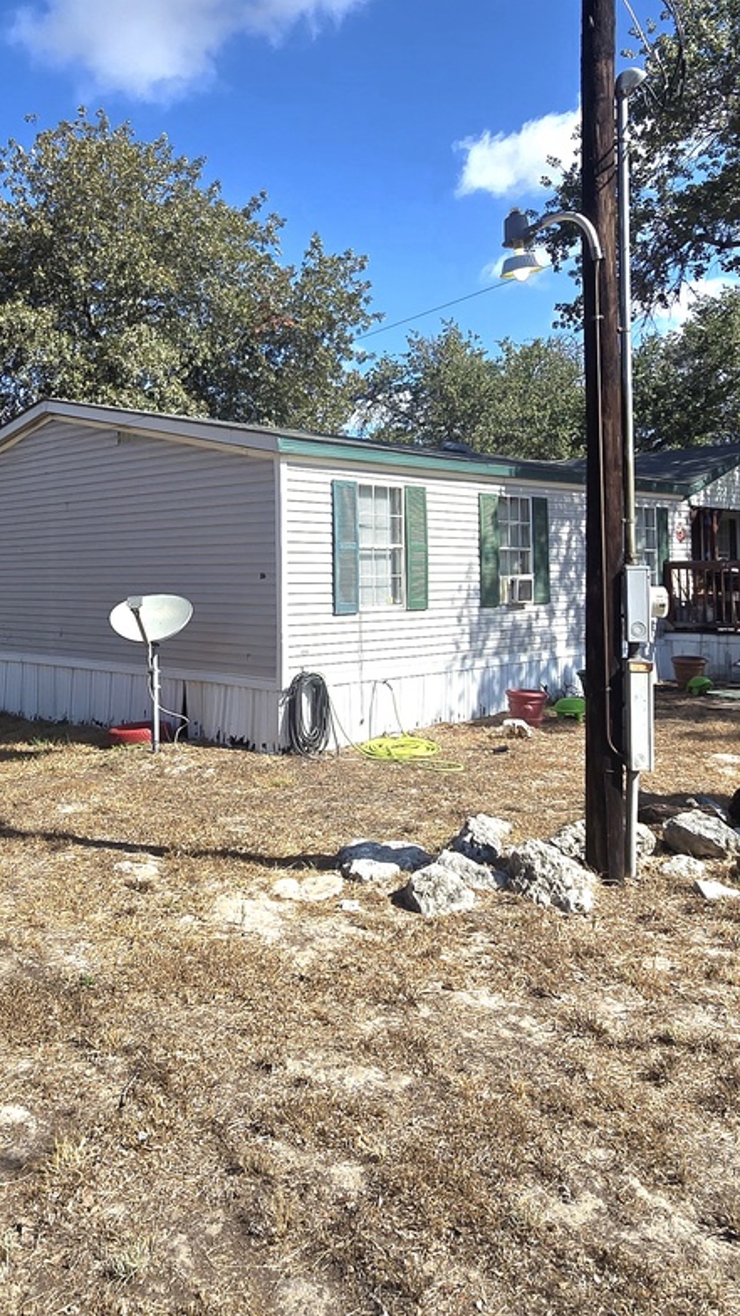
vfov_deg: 71.4
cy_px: 551
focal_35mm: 26
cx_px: 292
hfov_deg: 44.1
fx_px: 907
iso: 50
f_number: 2.2
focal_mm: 2.2
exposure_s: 1/2000
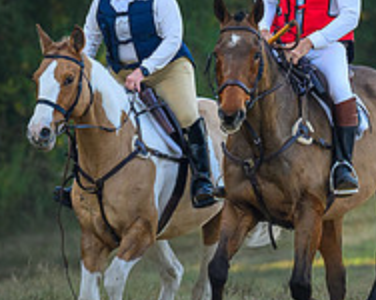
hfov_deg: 1.9
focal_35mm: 999
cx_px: 420
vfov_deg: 1.5
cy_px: 291
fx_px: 11105
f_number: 4
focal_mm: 200
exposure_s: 1/400
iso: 800
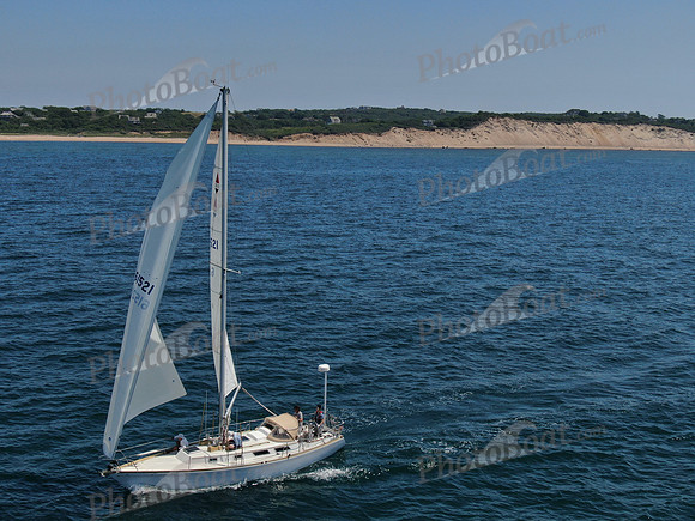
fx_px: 964
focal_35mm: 48
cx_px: 348
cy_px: 260
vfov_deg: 30.3
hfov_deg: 39.7
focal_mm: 8.6
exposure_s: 1/1600
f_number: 3.8
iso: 100
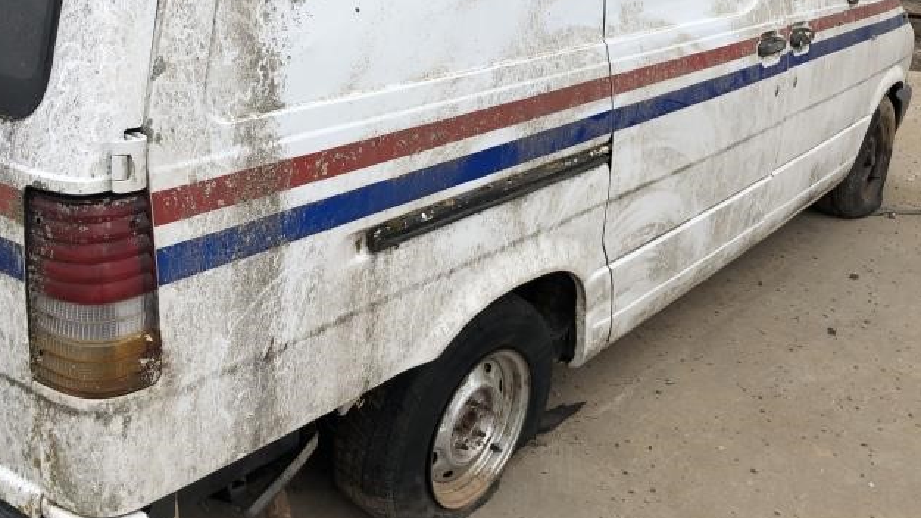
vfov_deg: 29.9
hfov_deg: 51.6
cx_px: 433
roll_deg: -3.3
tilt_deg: -16.0
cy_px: 122
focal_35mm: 39
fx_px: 952
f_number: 1.8
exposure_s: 1/657
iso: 20
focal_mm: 3.99
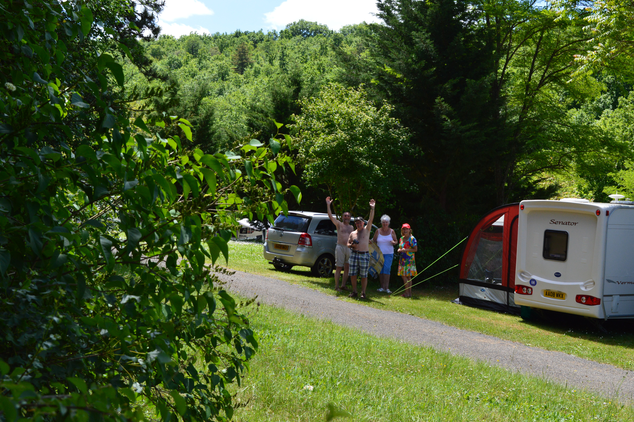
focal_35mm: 62
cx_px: 307
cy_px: 210
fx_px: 1091
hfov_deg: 32.4
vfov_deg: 21.9
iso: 400
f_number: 10
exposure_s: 1/250
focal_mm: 40
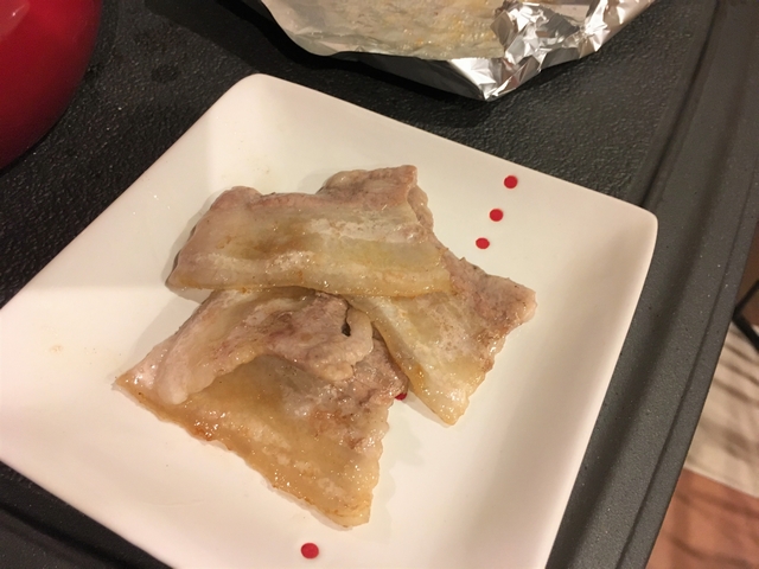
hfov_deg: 61.7
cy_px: 284
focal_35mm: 29
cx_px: 380
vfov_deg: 48.2
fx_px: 636
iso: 200
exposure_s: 1/17
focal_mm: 4.15
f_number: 2.2
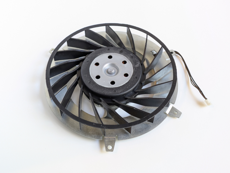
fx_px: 339
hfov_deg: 37.5
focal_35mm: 51
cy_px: 86
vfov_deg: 28.6
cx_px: 115
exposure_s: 1/50
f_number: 1.89
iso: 350
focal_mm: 5.43
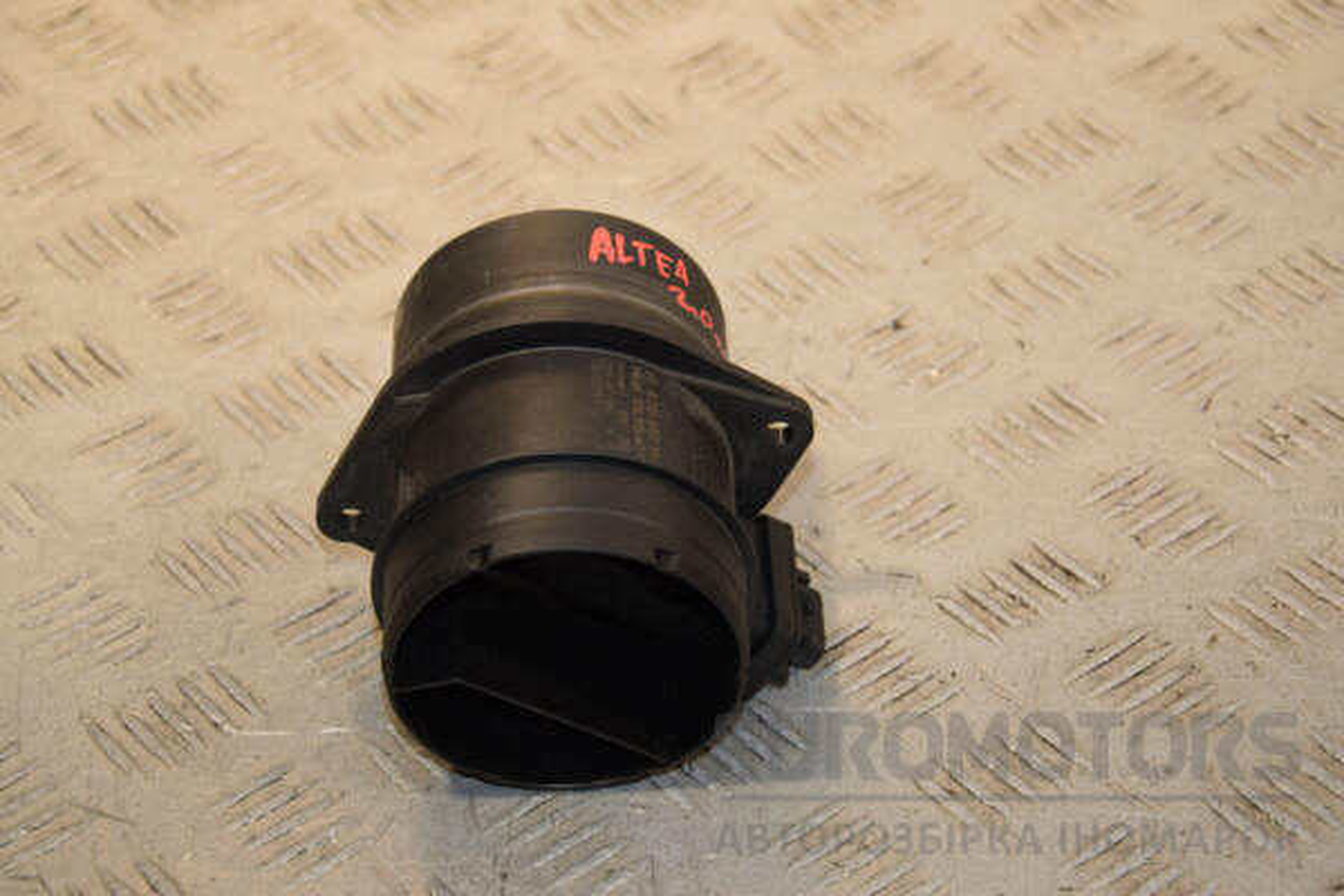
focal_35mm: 99
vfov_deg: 13.8
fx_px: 3696
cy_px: 448
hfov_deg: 20.6
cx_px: 672
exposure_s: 1/200
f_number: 6.3
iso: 800
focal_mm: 66
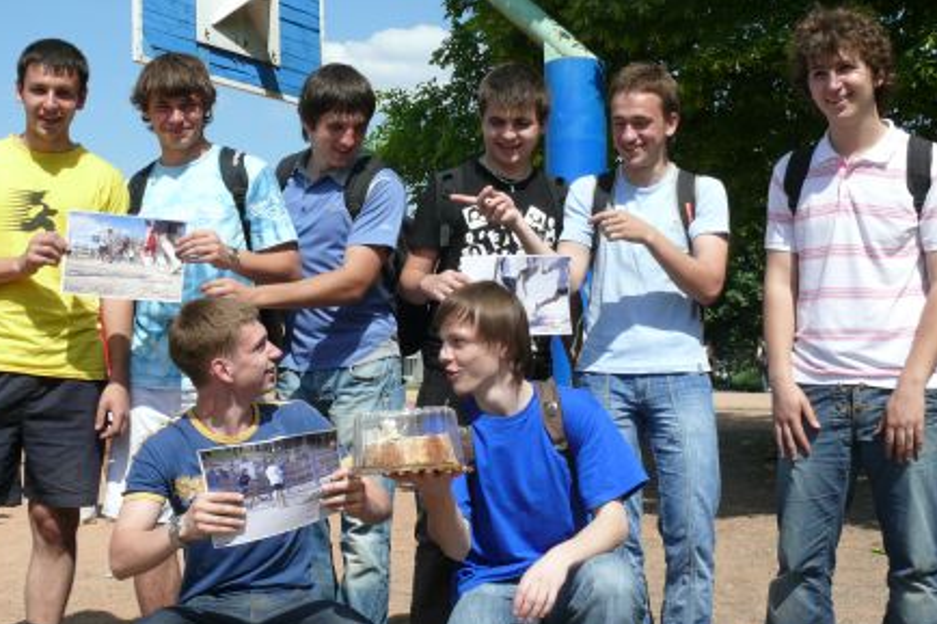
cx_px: 440
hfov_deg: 41.9
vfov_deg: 28.6
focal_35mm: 47
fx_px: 1223
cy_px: 311
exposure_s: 1/400
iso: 100
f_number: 5.6
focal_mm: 7.4
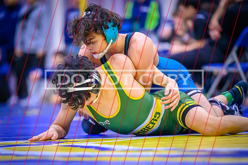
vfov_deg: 5.6
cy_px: 106
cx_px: 123
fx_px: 1686
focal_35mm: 245
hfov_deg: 8.4
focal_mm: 190
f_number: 2.8
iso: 6400
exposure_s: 1/640
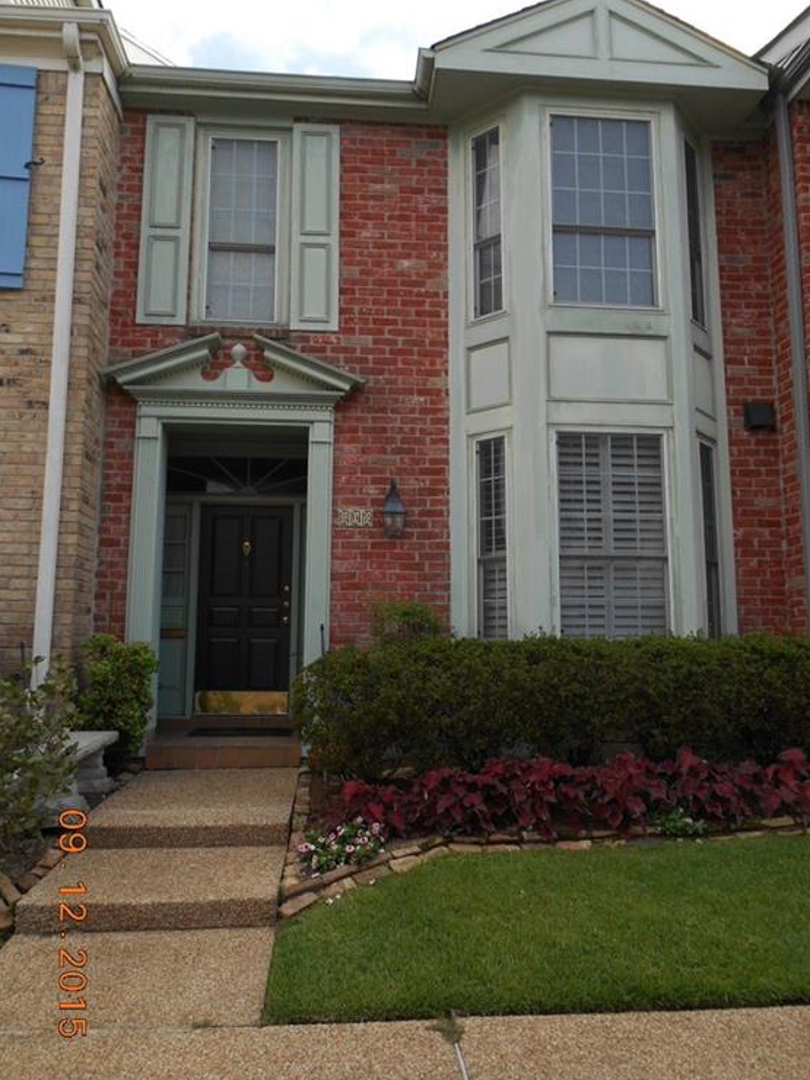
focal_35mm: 27
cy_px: 534
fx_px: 842
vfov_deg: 65.3
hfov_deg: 51.4
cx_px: 406
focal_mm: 4.7
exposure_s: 1/320
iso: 80
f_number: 3.4
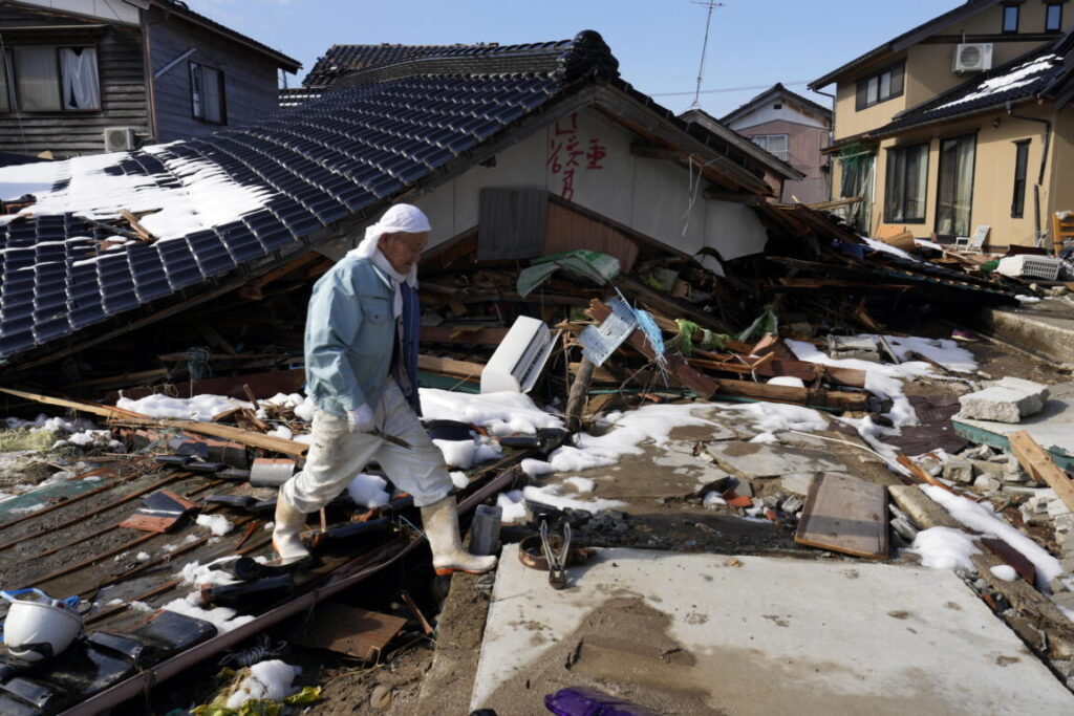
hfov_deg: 61.9
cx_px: 537
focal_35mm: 30
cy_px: 358
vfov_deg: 43.6
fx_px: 895
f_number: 8
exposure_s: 1/400
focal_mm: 30
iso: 125
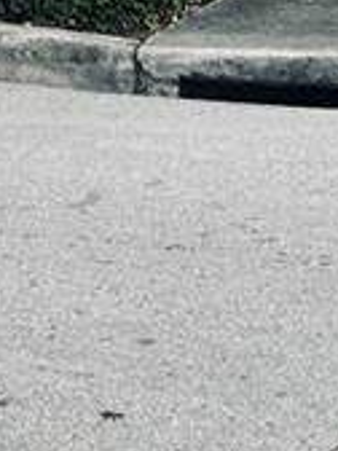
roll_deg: -2.8
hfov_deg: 7.8
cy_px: -805
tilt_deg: +10.0
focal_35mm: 186
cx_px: -223
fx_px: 2422
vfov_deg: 9.0
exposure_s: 1/1621
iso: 50
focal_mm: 5.7
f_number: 1.5
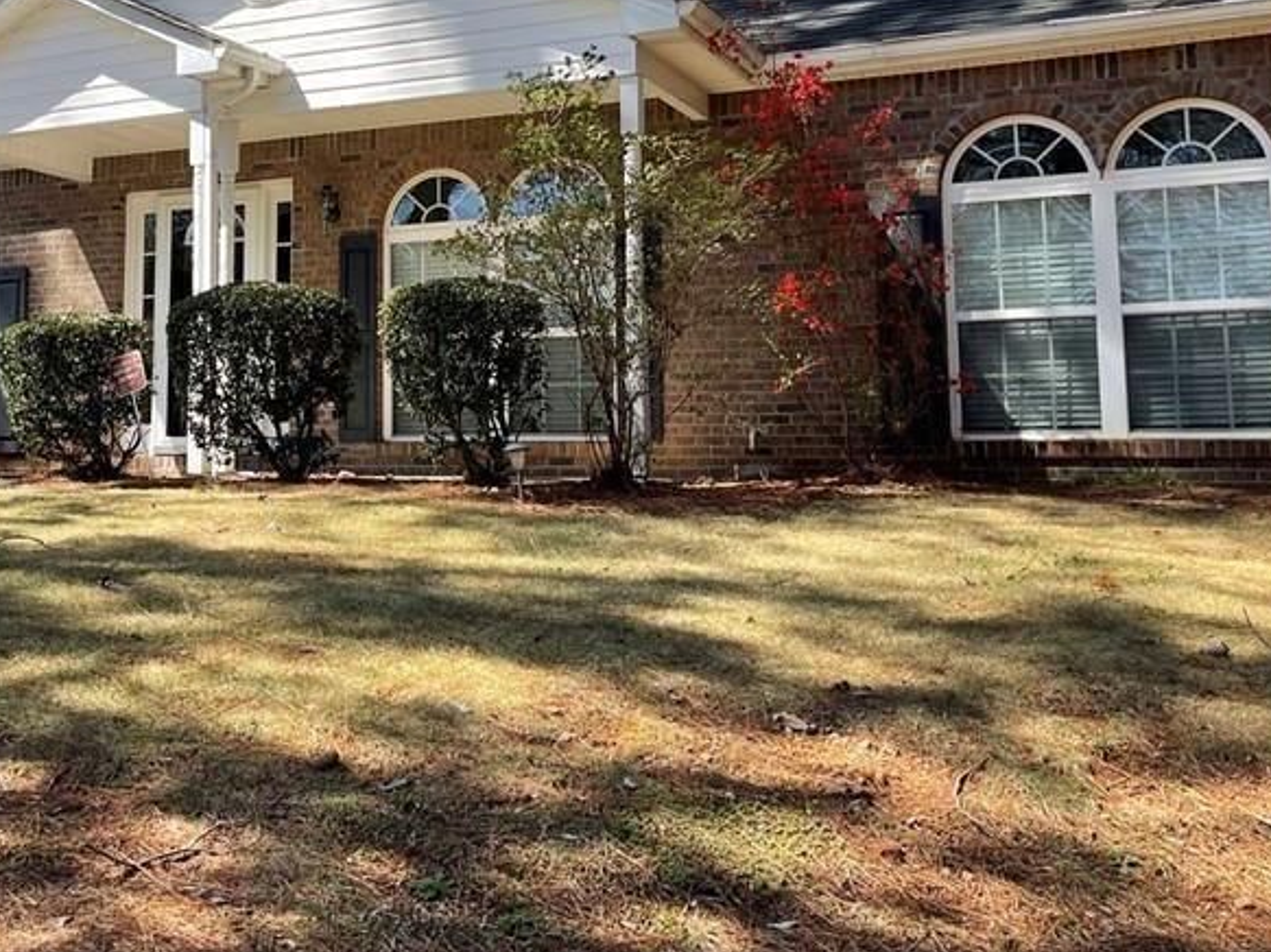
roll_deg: -0.6
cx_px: 358
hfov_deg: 42.0
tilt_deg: +7.8
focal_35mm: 44
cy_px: 253
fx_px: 1615
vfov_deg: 32.3
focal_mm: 5.1
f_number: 1.6
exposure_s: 1/831
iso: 32
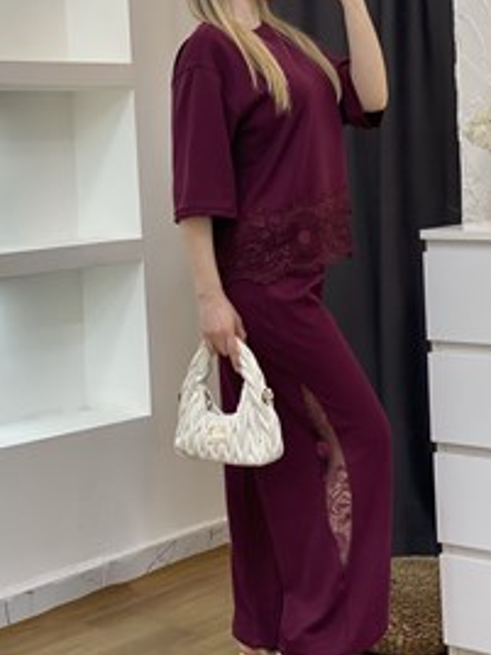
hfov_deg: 18.4
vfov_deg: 24.4
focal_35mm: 80
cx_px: 281
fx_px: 1513
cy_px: 263
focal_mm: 6
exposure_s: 1/100
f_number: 2
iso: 100
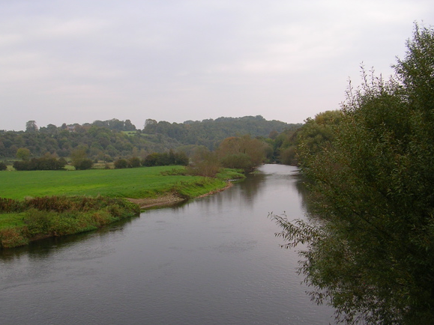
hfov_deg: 44.7
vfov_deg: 34.3
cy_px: 179
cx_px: 196
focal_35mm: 42
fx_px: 526
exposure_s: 1/375
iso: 50
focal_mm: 5.8
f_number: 2.8
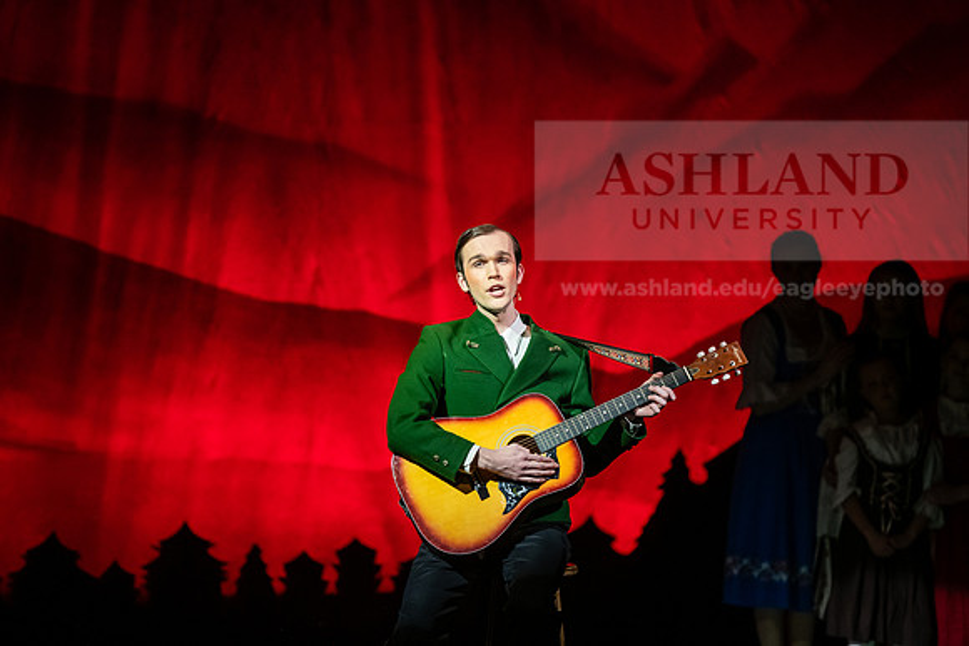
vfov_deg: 7.9
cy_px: 323
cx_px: 484
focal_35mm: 175
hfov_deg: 11.7
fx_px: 4711
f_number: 3.2
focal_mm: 175
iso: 3200
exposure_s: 1/250
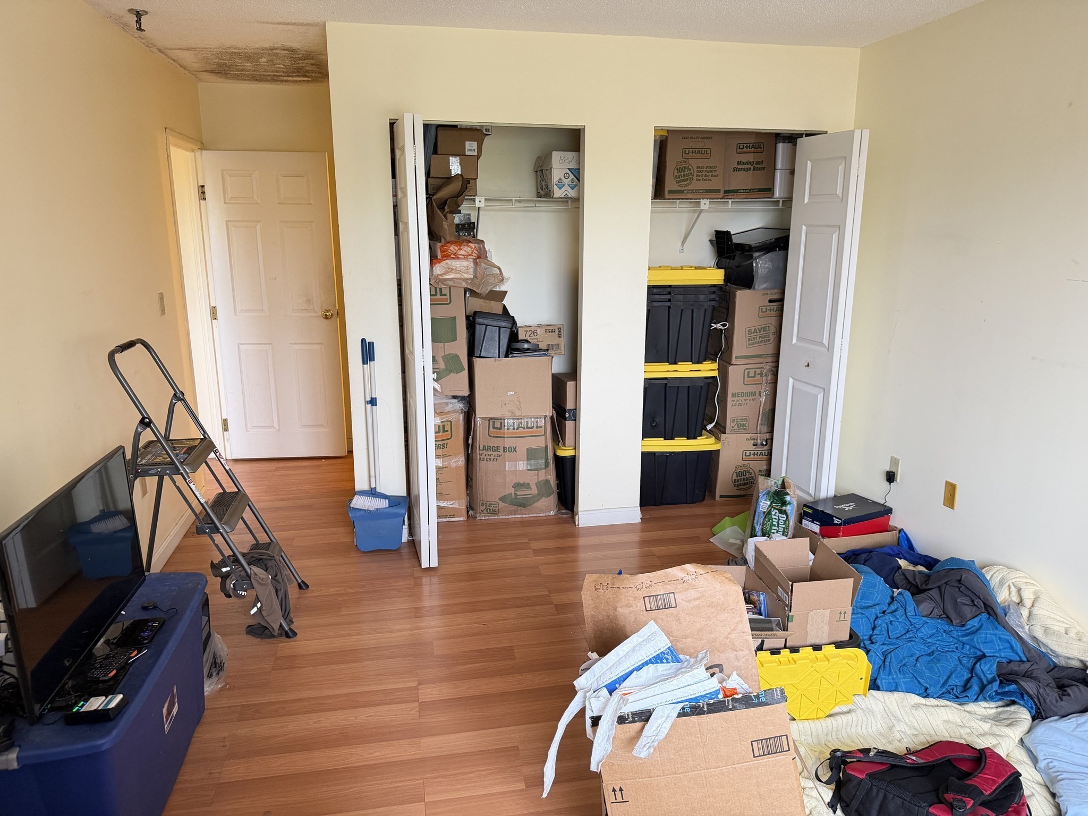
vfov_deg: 56.8
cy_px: 408
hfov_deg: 71.6
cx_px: 544
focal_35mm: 24
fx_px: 754
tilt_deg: -13.4
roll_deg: +0.3
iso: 320
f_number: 1.78
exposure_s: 1/59
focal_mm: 6.76
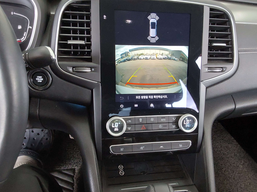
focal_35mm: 28
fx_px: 208
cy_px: 96
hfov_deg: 63.4
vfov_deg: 49.7
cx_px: 128
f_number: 1.9
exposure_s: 1/60
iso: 200
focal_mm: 2.91
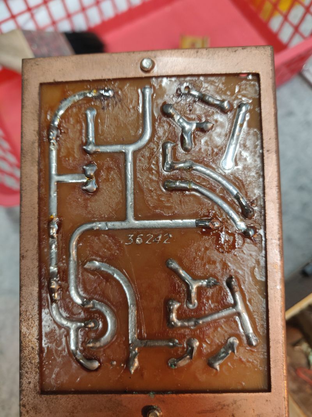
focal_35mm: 25
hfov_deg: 54.9
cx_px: 156
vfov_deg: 69.4
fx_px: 300
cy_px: 208
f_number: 1.7
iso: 160
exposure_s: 1/50
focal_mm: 4.25
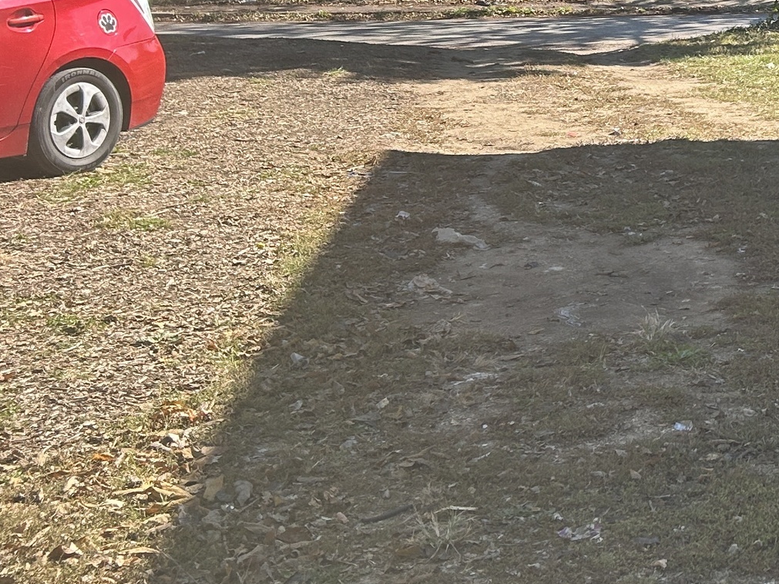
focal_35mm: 79
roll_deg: -0.1
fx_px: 1778
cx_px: 968
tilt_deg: -2.6
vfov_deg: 18.0
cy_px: -48
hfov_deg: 22.5
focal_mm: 5.7
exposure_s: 1/1183
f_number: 1.5
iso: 50
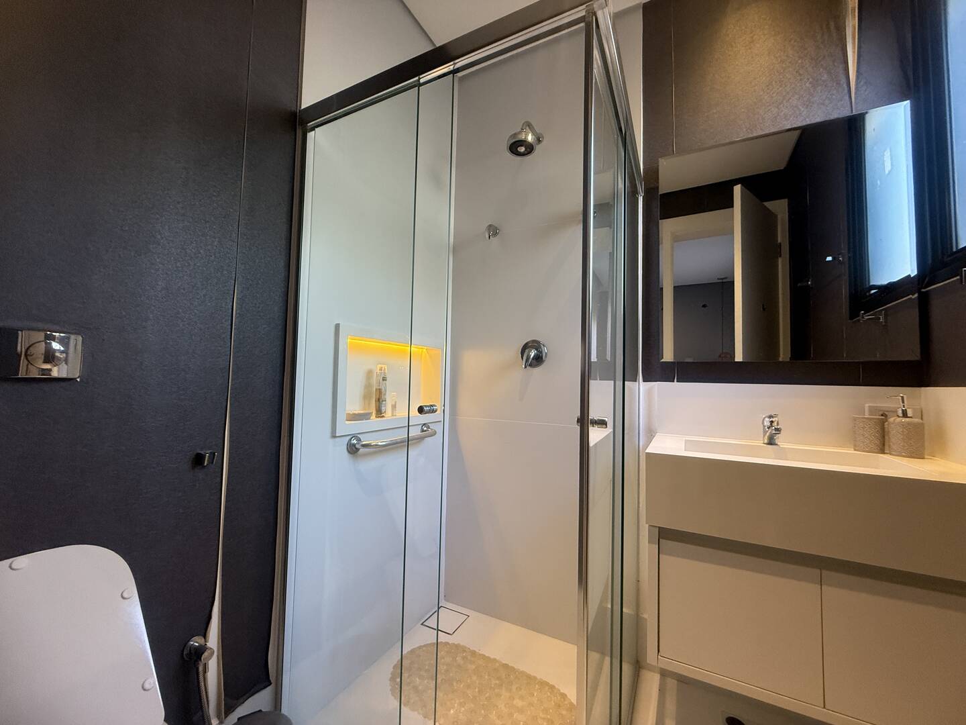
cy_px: 362
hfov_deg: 102.1
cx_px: 483
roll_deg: -1.4
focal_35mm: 14
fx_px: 391
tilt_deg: +3.3
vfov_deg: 85.7
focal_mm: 2.22
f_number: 2.2
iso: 250
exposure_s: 1/120
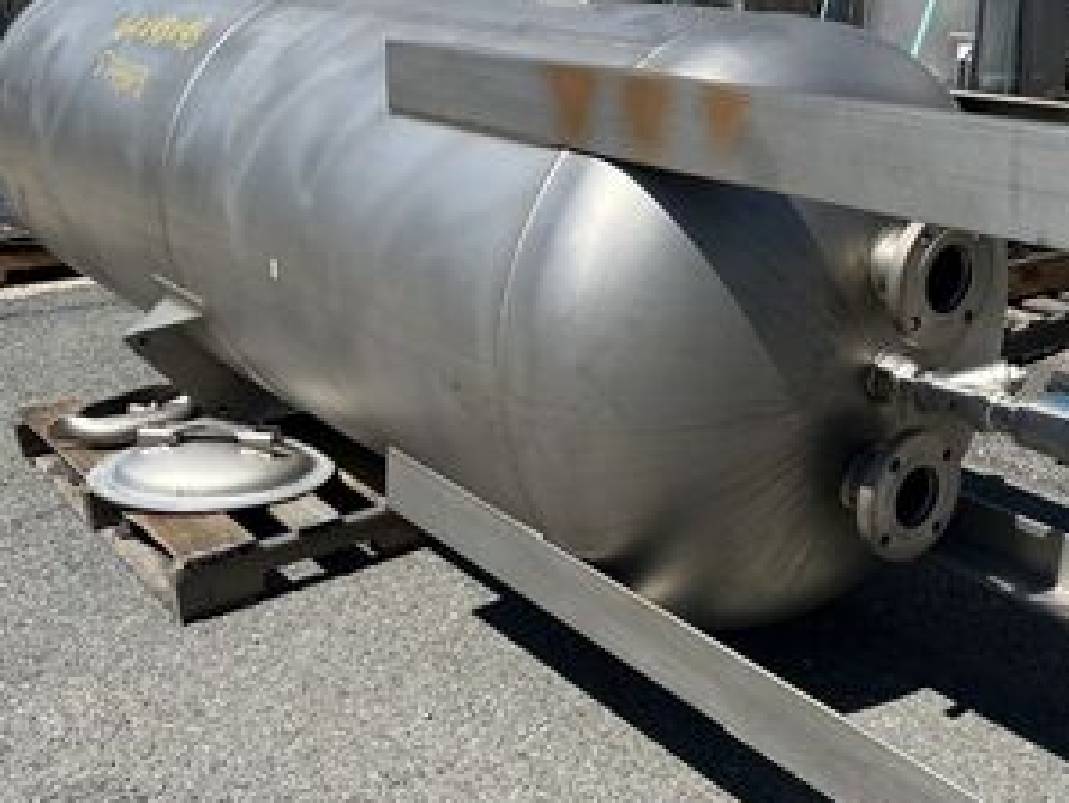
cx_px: 749
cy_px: 468
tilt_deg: -22.8
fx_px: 1298
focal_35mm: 42
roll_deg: +0.0
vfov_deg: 34.3
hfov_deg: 43.9
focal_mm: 5.7
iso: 50
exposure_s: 1/4630
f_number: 1.5
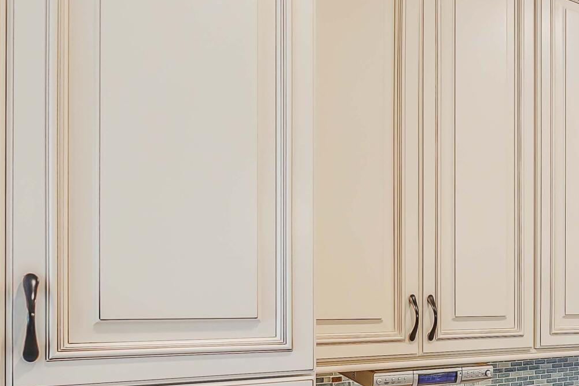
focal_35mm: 36
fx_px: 579
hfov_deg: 46.7
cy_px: 305
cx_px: 544
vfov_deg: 35.8
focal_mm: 12
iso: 100
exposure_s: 1/8
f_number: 5.6
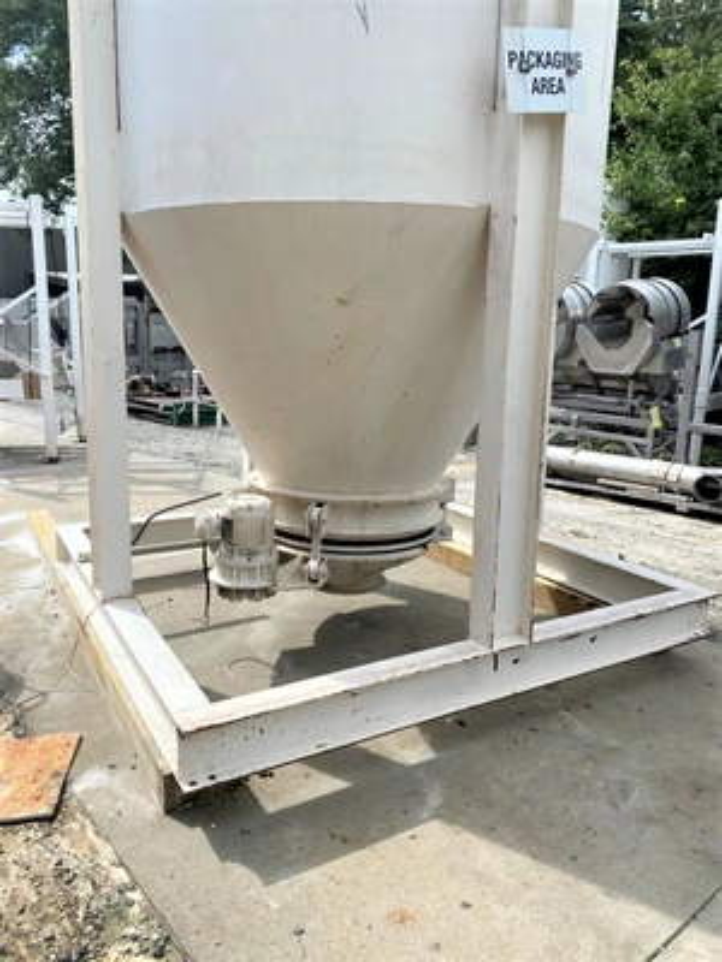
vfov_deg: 67.3
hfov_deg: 53.1
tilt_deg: -12.0
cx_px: 361
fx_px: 723
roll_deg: -1.9
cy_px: 481
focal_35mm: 26
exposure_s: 1/2755
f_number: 1.8
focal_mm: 4.25
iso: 32
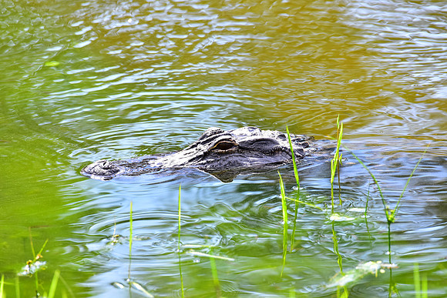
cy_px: 149
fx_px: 6209
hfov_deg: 4.1
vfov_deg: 2.8
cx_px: 224
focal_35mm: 500
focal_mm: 500
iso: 400
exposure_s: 1/500
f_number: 8
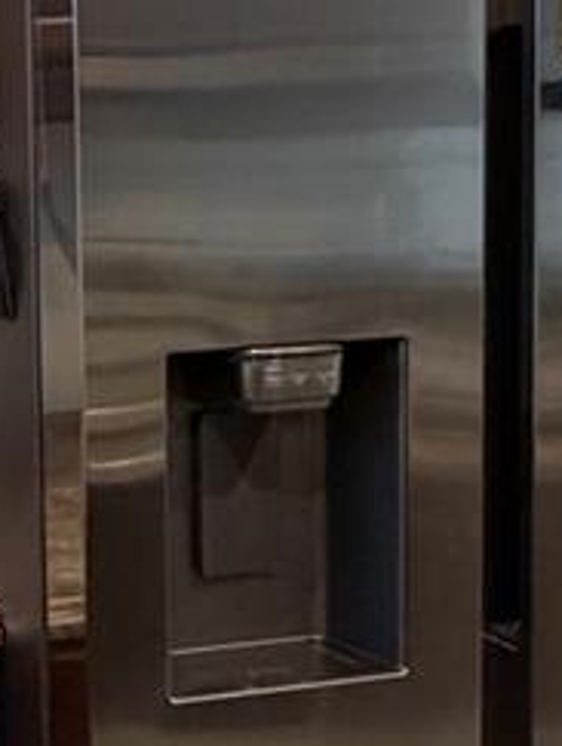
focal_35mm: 69
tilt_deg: -5.4
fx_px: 1490
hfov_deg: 19.4
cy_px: 316
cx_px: -209
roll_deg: +2.8
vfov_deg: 28.1
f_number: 2.2
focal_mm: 2.22
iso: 500
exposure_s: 1/60
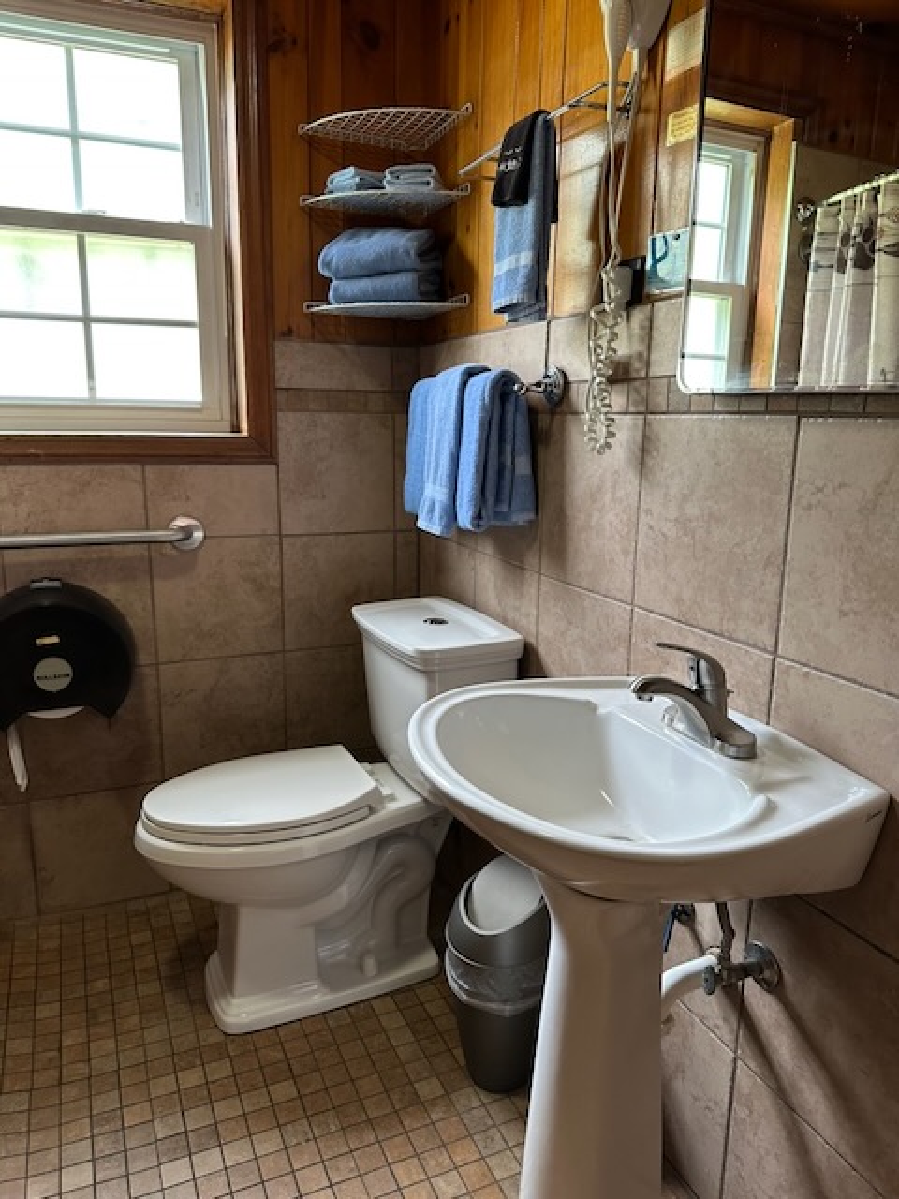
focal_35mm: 24
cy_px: 600
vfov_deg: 71.6
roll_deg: -1.2
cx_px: 450
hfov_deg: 56.8
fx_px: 831
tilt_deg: -12.4
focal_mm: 6.86
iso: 200
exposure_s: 1/60
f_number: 1.78
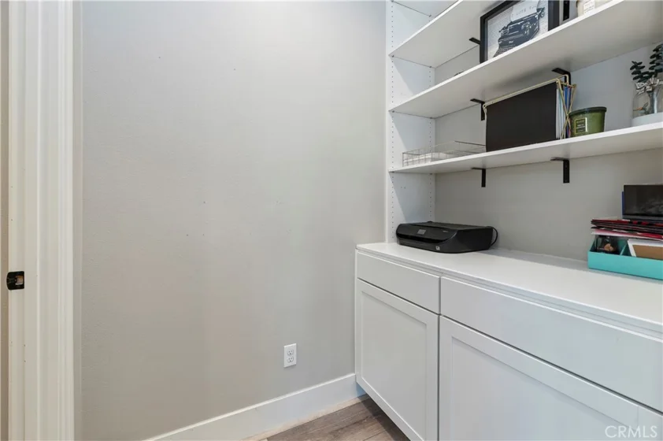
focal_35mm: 14
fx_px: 258
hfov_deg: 104.3
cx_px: 332
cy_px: 220
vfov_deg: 81.1
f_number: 10
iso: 500
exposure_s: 1/6
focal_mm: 14
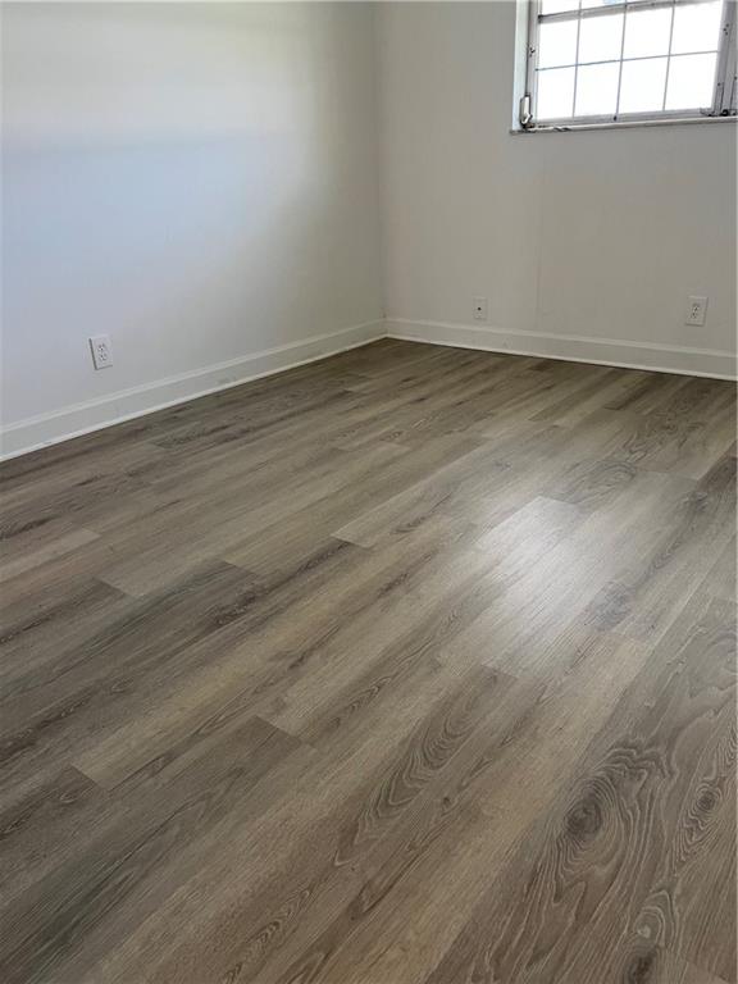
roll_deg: +3.1
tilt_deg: -24.0
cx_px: 369
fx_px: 739
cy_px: 492
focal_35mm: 26
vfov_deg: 67.3
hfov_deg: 53.1
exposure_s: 1/60
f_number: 1.5
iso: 100
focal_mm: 5.7
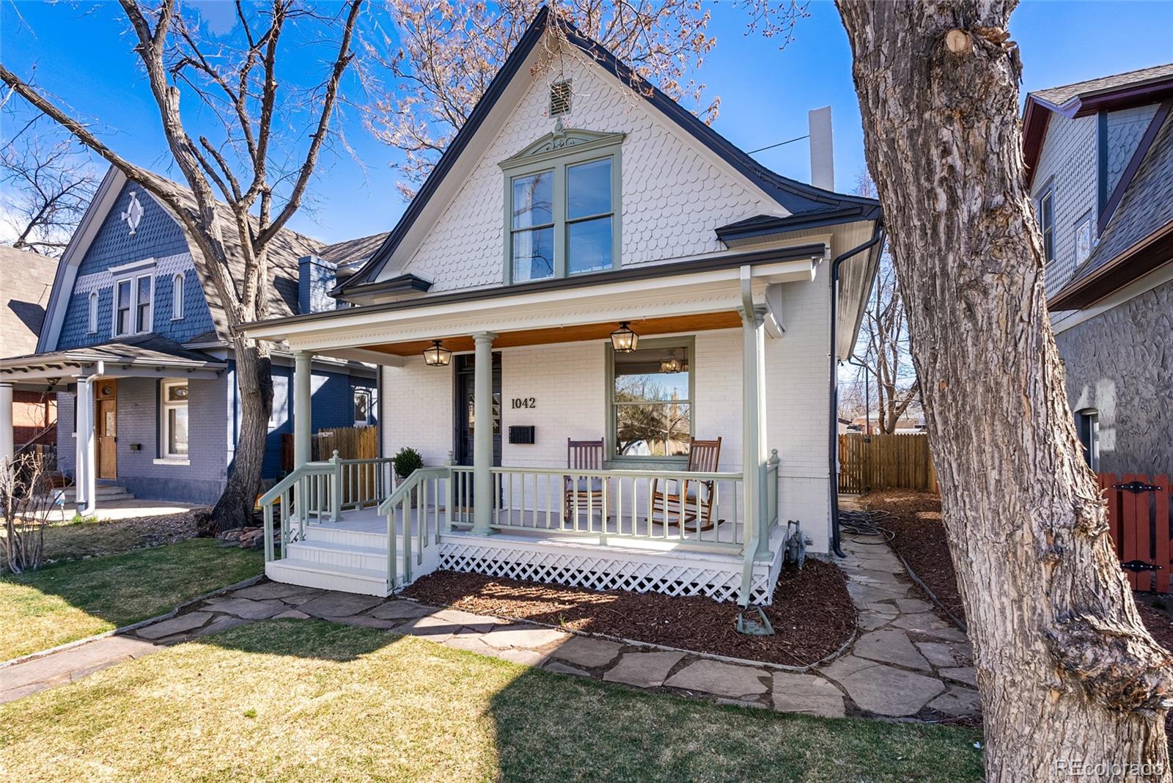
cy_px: 392
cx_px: 586
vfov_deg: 73.8
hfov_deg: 96.7
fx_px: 521
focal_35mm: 16
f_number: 8
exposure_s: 1/2500
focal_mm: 16
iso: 200
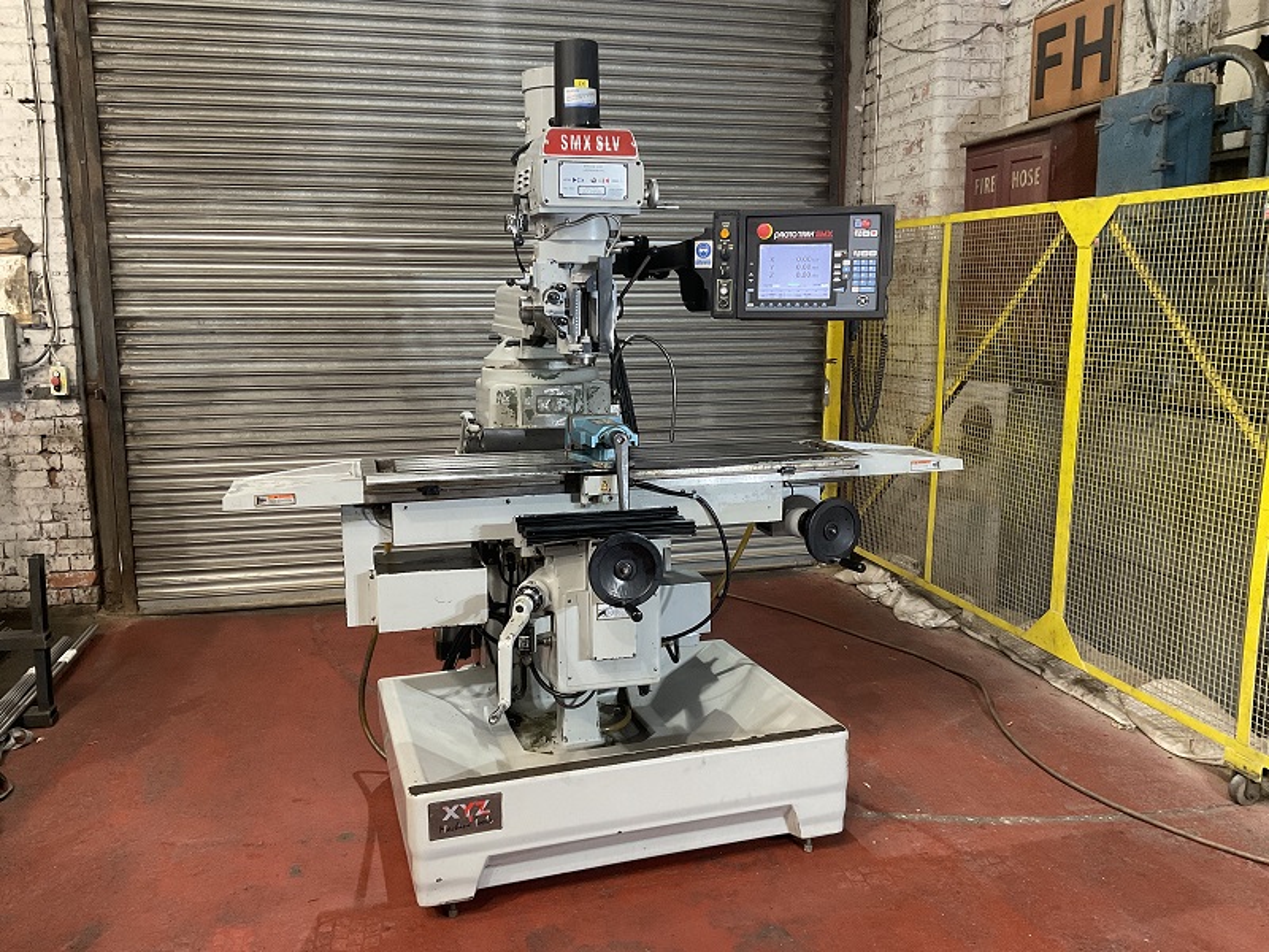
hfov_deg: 61.7
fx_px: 1063
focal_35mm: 29
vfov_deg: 48.2
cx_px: 634
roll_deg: +0.0
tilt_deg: -9.7
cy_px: 476
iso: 160
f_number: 1.8
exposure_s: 1/50
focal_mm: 3
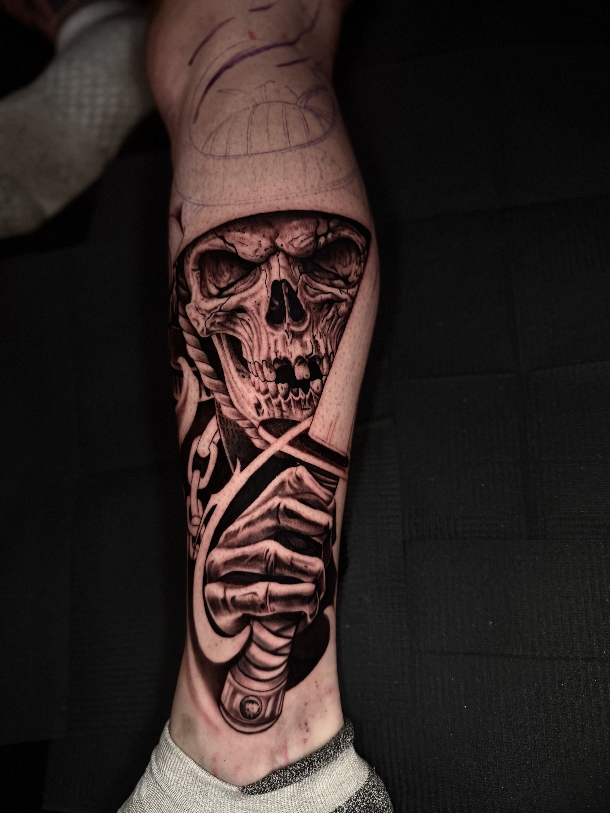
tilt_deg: -62.0
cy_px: 406
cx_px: 305
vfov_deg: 71.6
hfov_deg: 56.8
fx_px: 564
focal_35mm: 24
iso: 250
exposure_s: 1/60
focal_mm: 6.76
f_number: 1.78
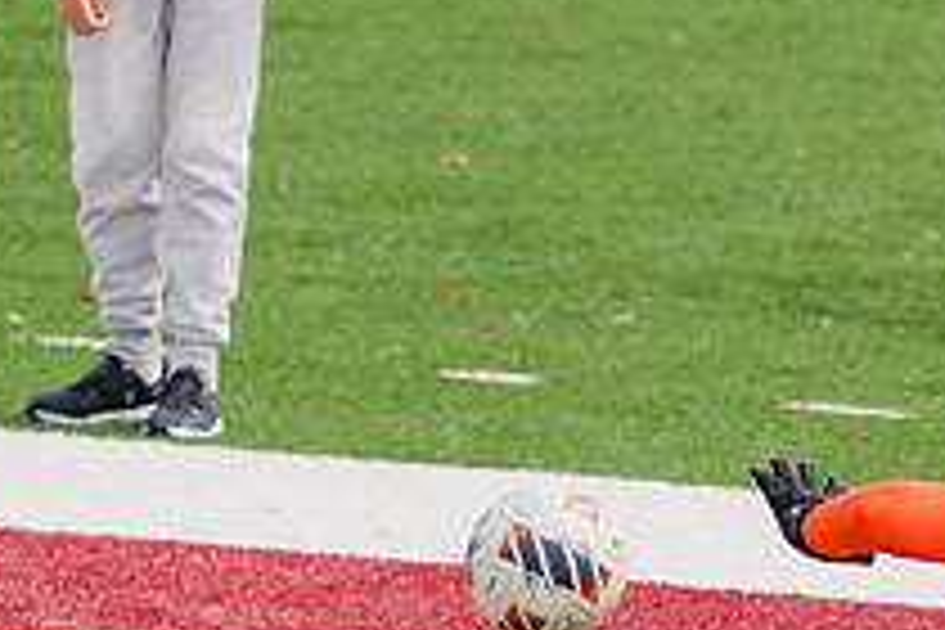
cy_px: 395
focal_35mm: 2030
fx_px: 53283
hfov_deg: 1.0
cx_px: 1032
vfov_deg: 0.7
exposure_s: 1/1600
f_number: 6.3
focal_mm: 489
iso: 640
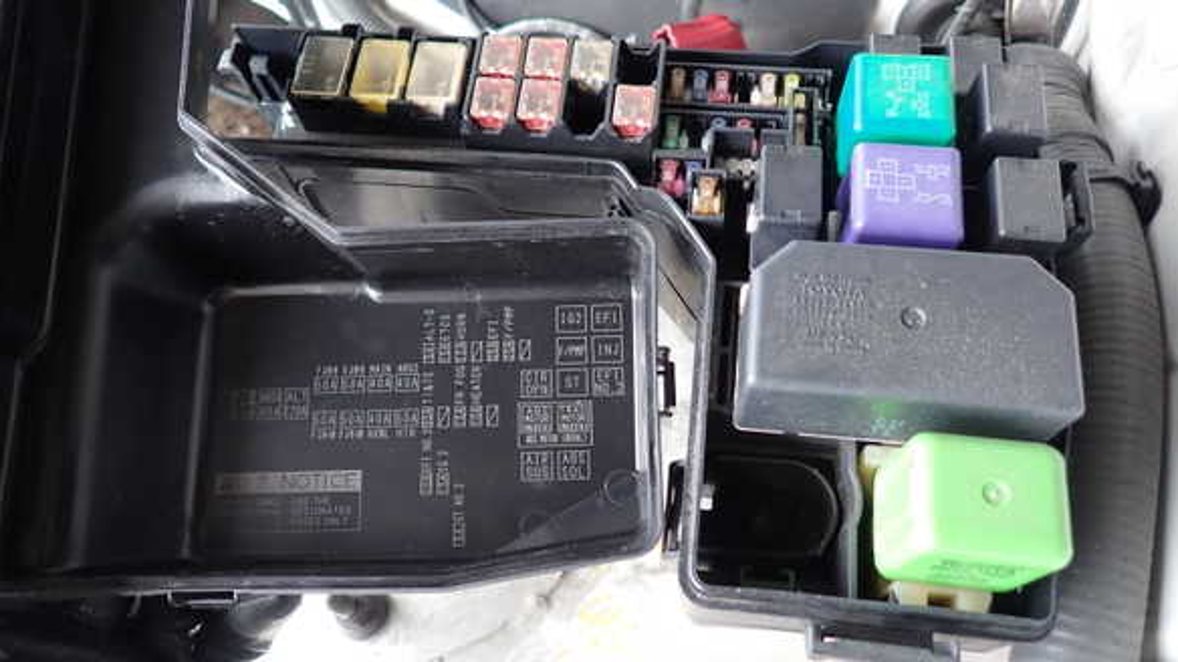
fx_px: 874
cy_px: 325
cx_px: 603
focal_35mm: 28
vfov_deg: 41.4
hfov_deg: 67.9
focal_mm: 4.5
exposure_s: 1/60
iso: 125
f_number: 2
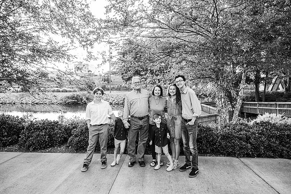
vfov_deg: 53.2
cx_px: 146
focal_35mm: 24
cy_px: 97
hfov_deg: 73.7
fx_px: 194
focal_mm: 24
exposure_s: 1/200
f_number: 3.2
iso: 320
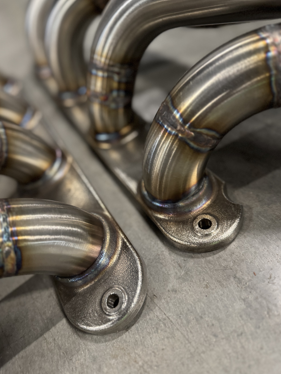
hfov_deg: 53.0
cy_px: 181
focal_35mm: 26
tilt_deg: -45.6
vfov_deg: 67.3
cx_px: 133
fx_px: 281
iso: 640
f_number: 1.78
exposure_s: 1/40
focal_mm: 6.76
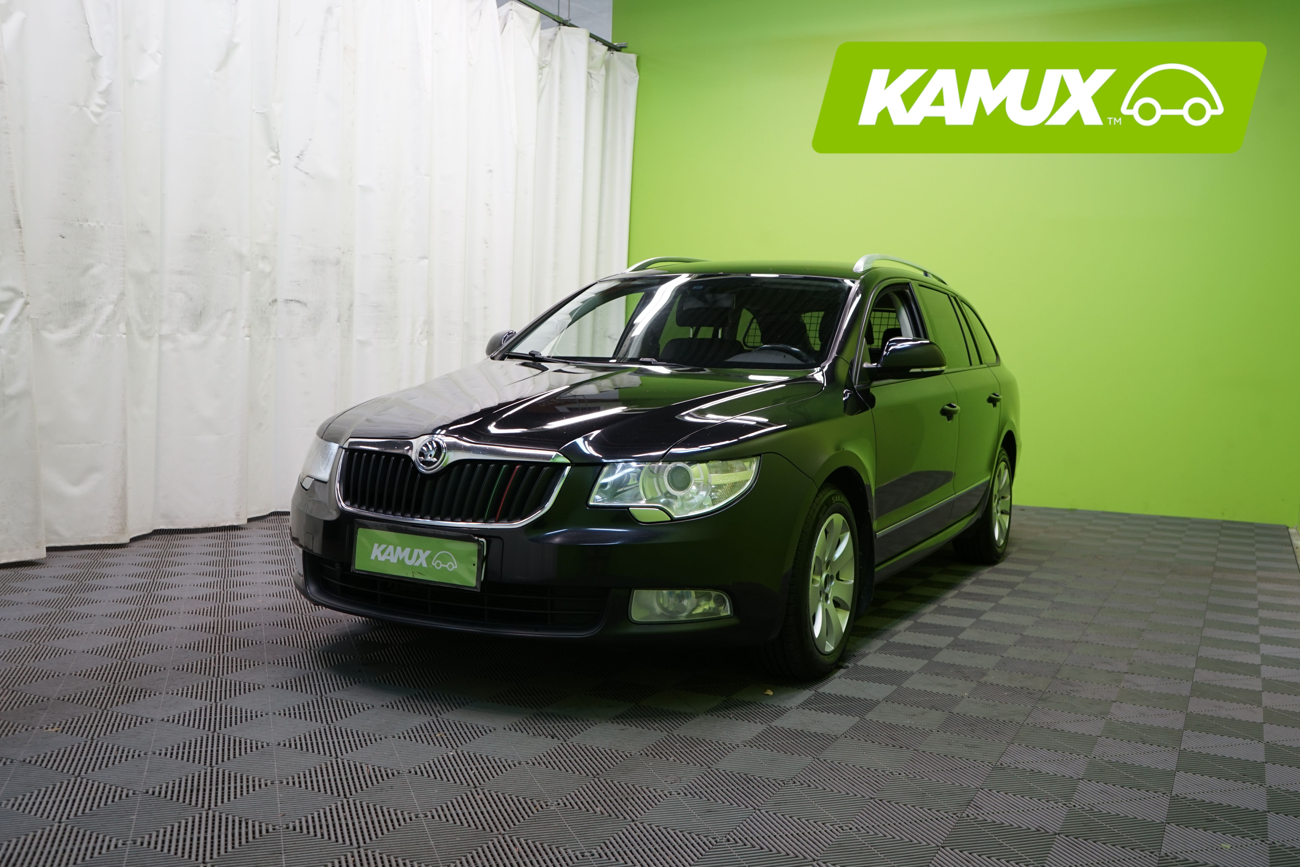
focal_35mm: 32
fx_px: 1155
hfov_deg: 58.7
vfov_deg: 41.1
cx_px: 650
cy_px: 434
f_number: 5.6
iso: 500
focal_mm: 32
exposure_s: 1/50
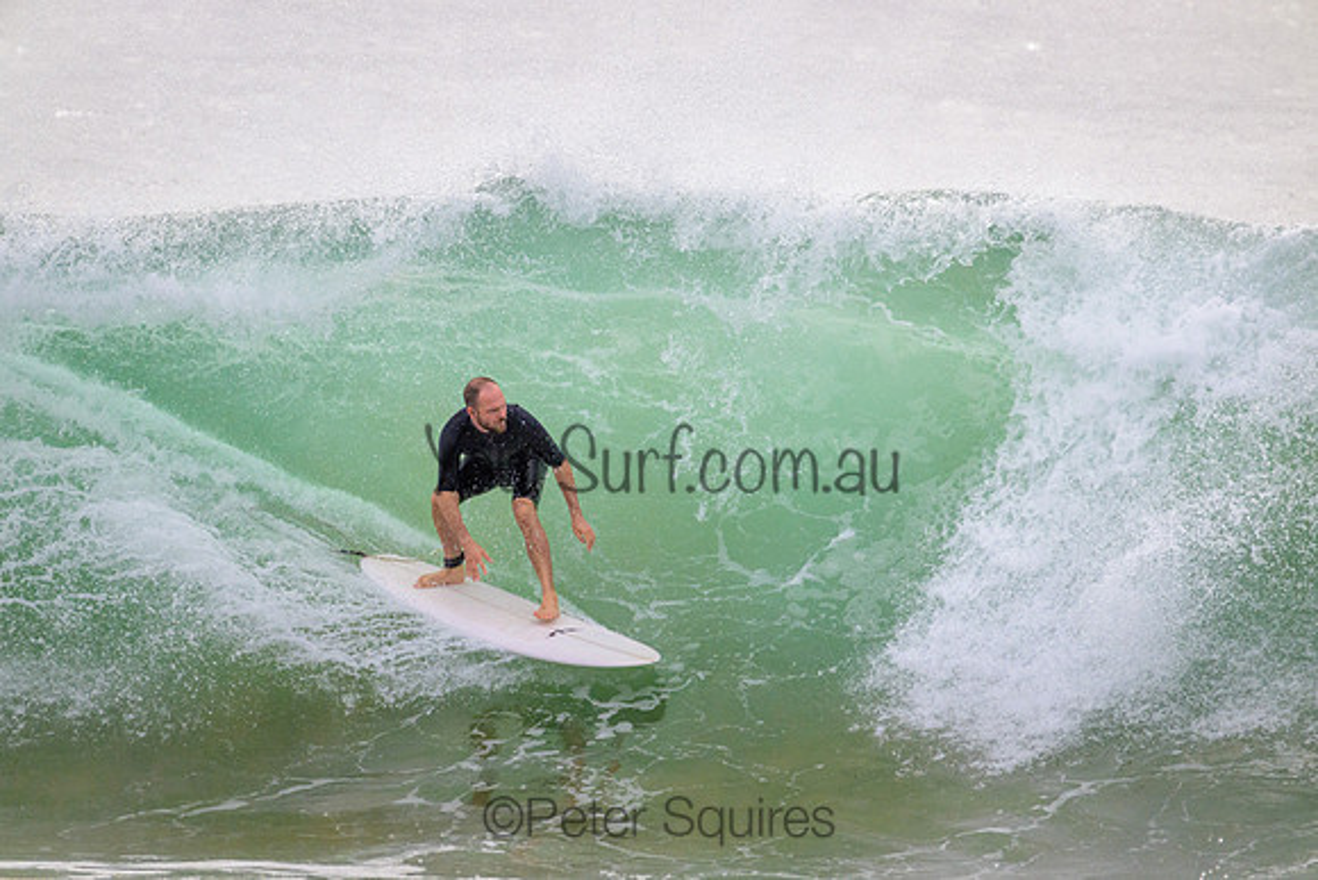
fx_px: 29294
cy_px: 440
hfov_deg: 2.6
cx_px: 659
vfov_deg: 1.7
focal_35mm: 800
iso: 1250
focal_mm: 800
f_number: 11
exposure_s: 1/2000
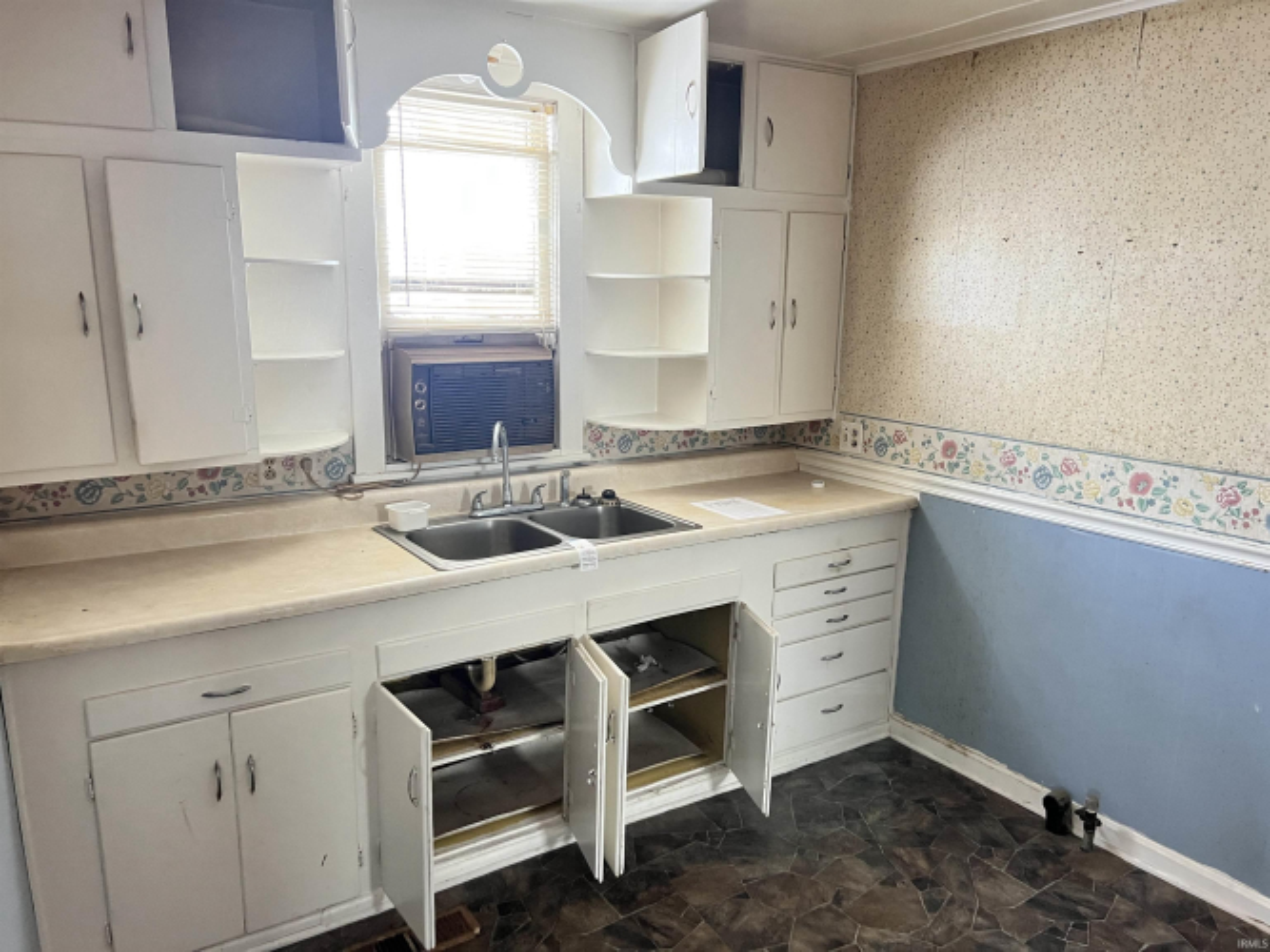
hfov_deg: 67.3
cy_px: 476
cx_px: 635
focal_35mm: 26
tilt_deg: -11.4
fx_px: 954
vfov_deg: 53.0
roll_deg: -0.2
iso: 400
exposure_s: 1/60
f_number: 1.5
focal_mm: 5.7
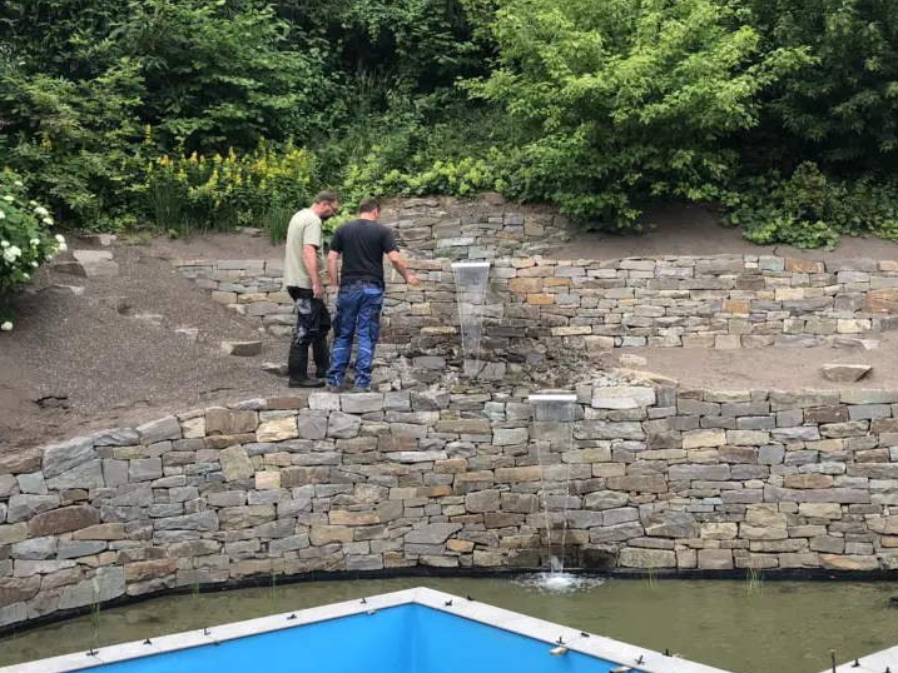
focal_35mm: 40
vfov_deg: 36.0
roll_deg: +1.5
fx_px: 1038
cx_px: 491
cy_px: 328
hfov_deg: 46.7
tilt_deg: -1.3
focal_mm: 3.99
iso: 20
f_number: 1.8
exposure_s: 1/247
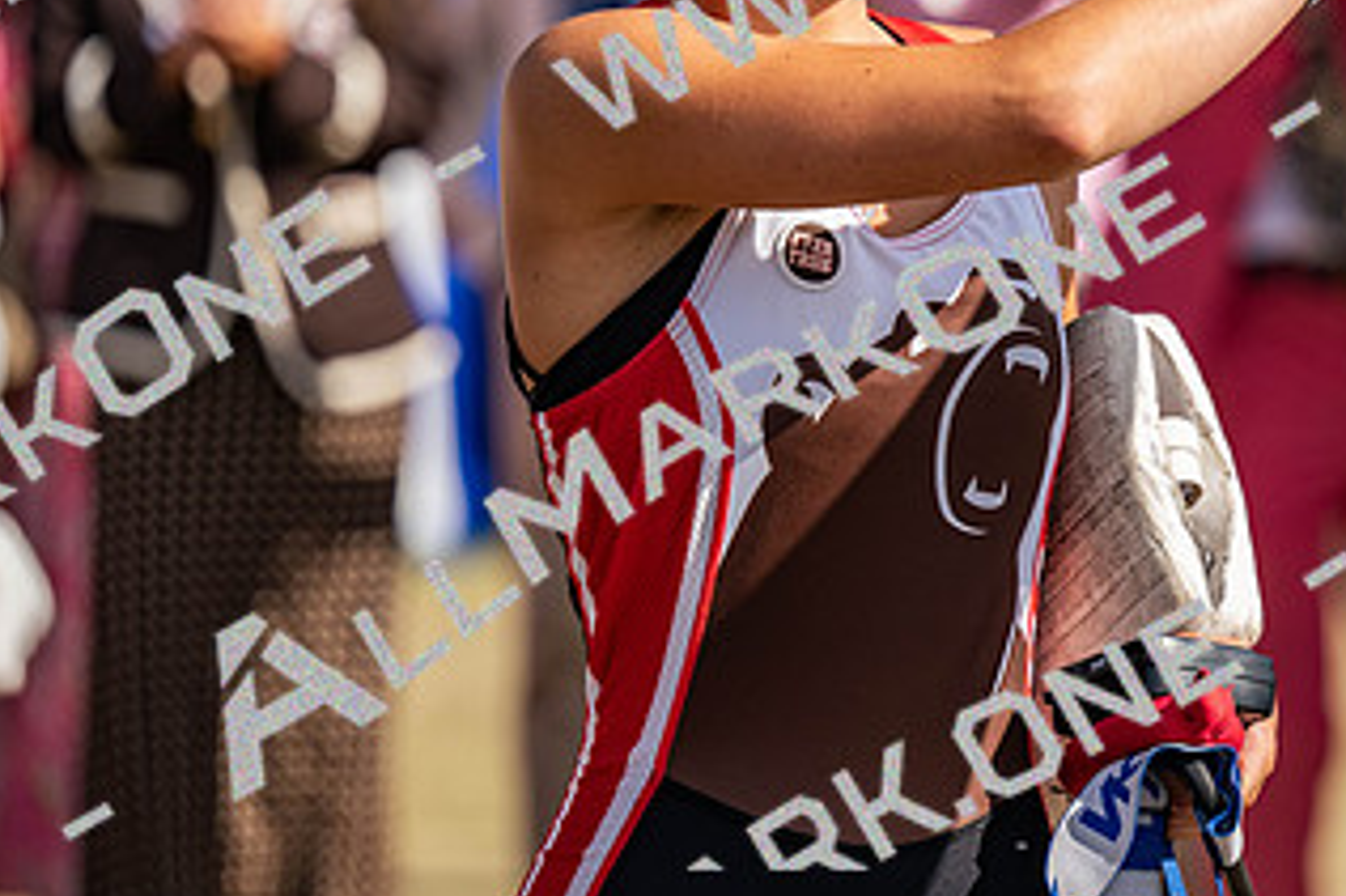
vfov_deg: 5.6
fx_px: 9230
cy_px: 142
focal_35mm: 247
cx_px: 1078
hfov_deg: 8.3
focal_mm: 135
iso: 90
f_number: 2.8
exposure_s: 1/2000
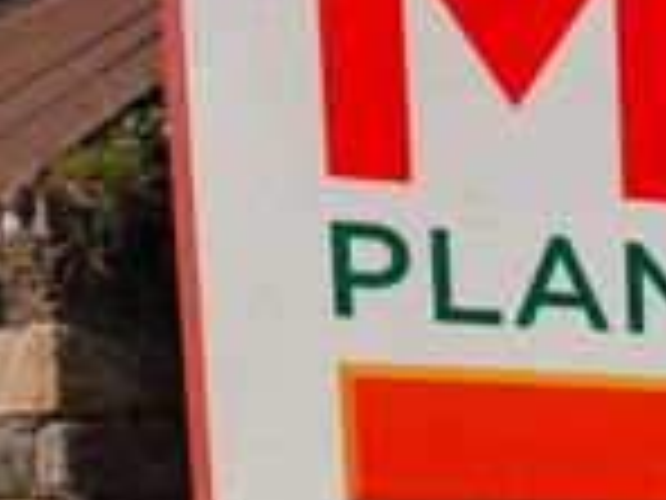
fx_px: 1866
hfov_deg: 16.5
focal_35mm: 97
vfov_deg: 13.9
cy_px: 829
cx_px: 1238
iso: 80
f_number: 1.78
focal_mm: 6.76
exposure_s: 1/9091
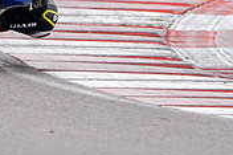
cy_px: -85
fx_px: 9841
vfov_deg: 0.9
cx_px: -89
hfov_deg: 1.4
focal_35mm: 1522
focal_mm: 363
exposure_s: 1/500
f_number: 4.5
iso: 200
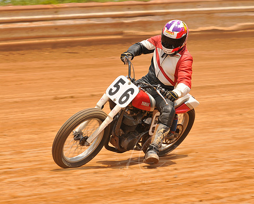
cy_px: 102
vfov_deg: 6.7
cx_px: 145
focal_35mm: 231
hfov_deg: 8.4
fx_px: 1734
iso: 200
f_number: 9
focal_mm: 135
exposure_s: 1/400
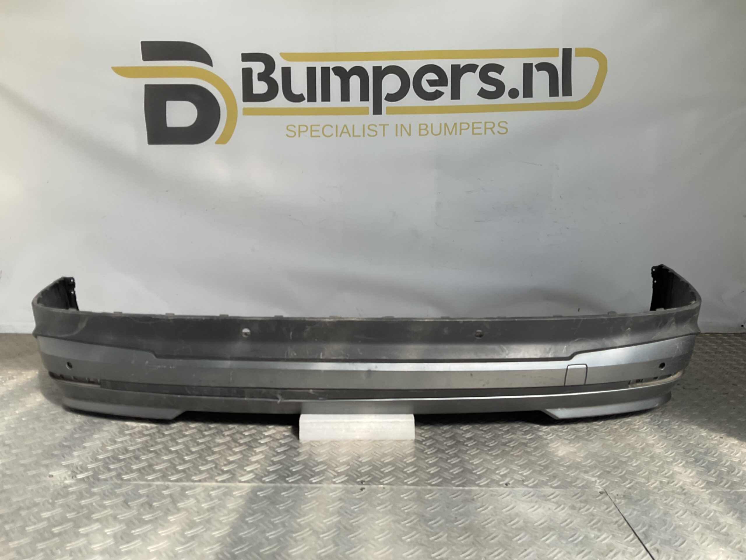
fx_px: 625
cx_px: 373
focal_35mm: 29
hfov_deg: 61.7
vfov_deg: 48.2
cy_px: 280
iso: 16
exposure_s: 1/504
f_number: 1.8
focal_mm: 3
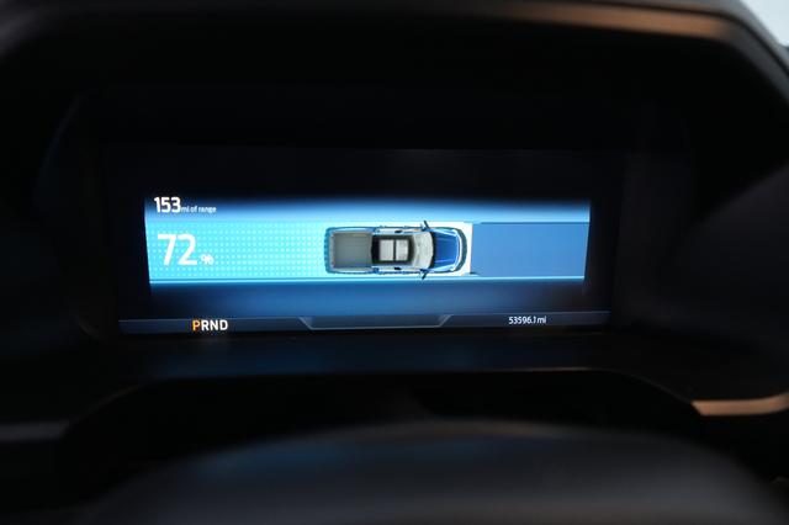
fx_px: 613
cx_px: 394
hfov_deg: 65.5
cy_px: 262
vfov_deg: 46.4
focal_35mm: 28
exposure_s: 1/250
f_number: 2.8
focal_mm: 28
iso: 5000
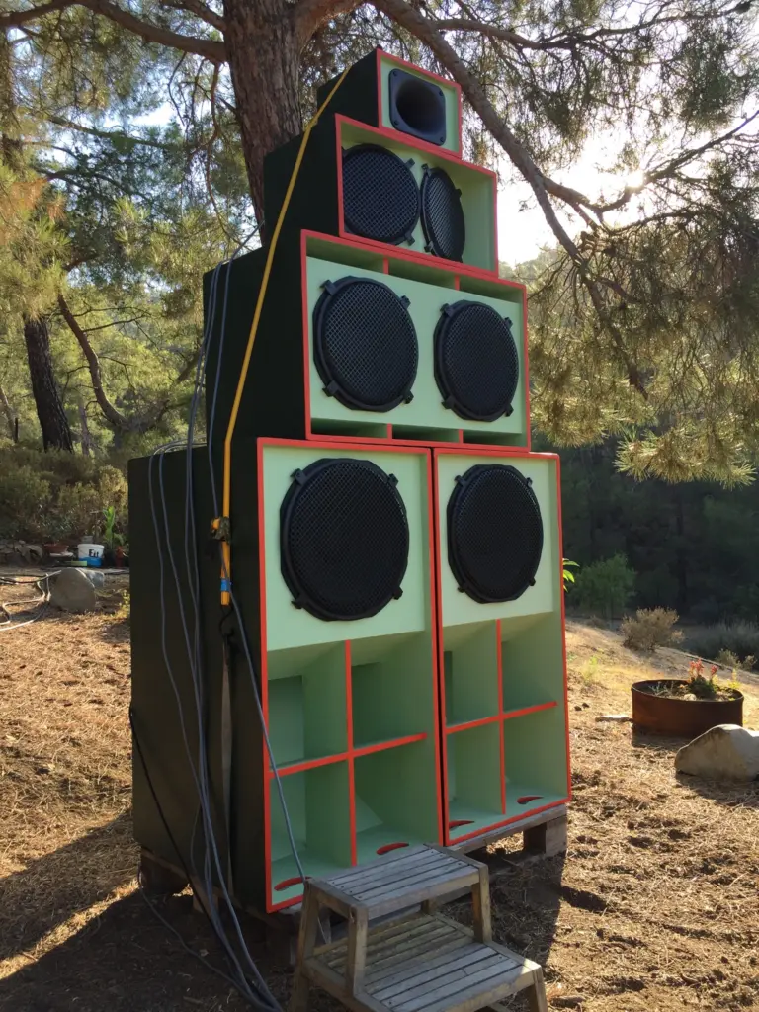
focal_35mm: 29
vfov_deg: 61.7
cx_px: 380
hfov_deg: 48.2
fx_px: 848
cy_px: 506
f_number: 2.2
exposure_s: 1/412
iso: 32
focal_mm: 4.15
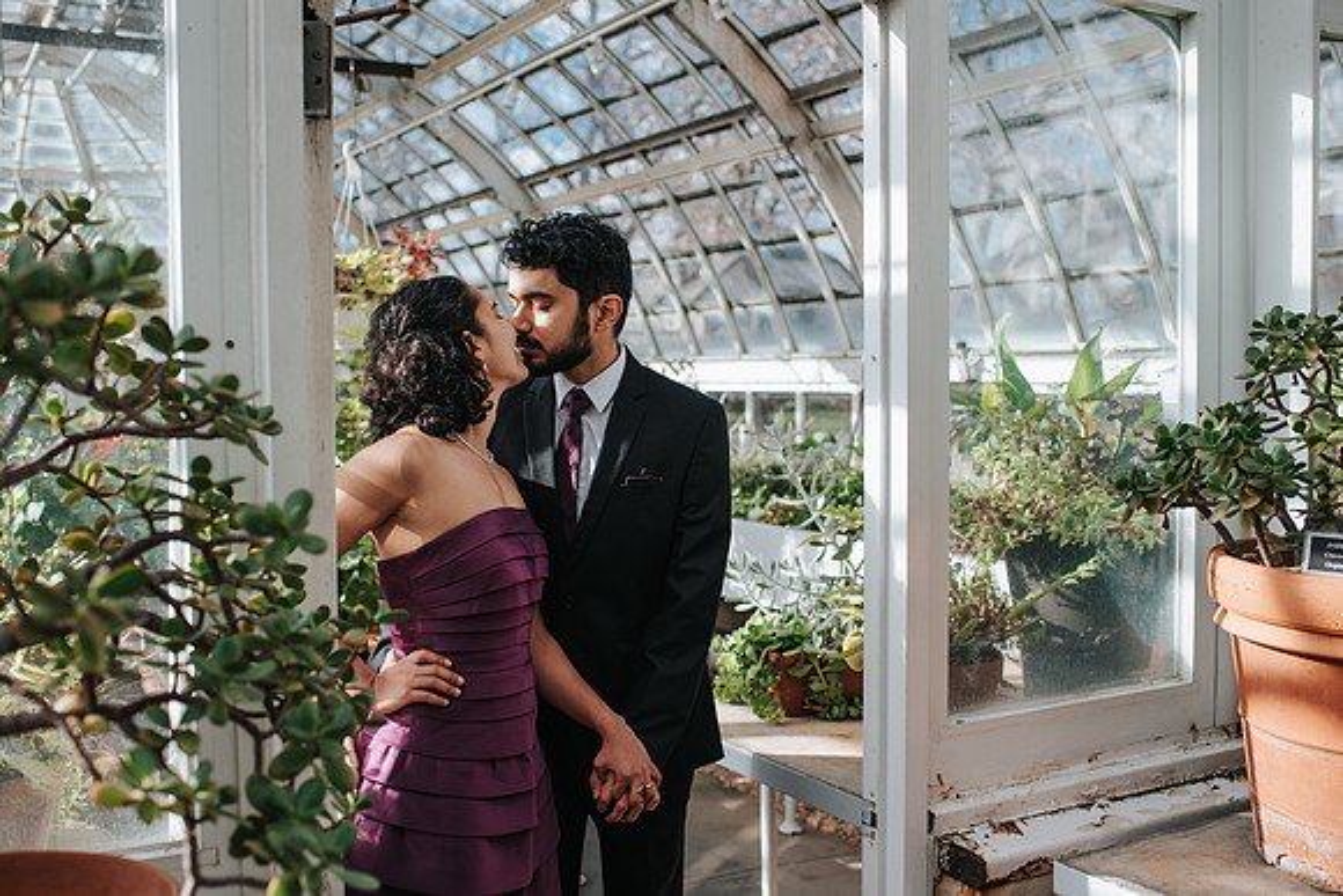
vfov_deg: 35.3
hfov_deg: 51.0
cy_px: 448
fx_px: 1406
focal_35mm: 38
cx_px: 672
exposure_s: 1/500
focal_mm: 35
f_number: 3.2
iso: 100
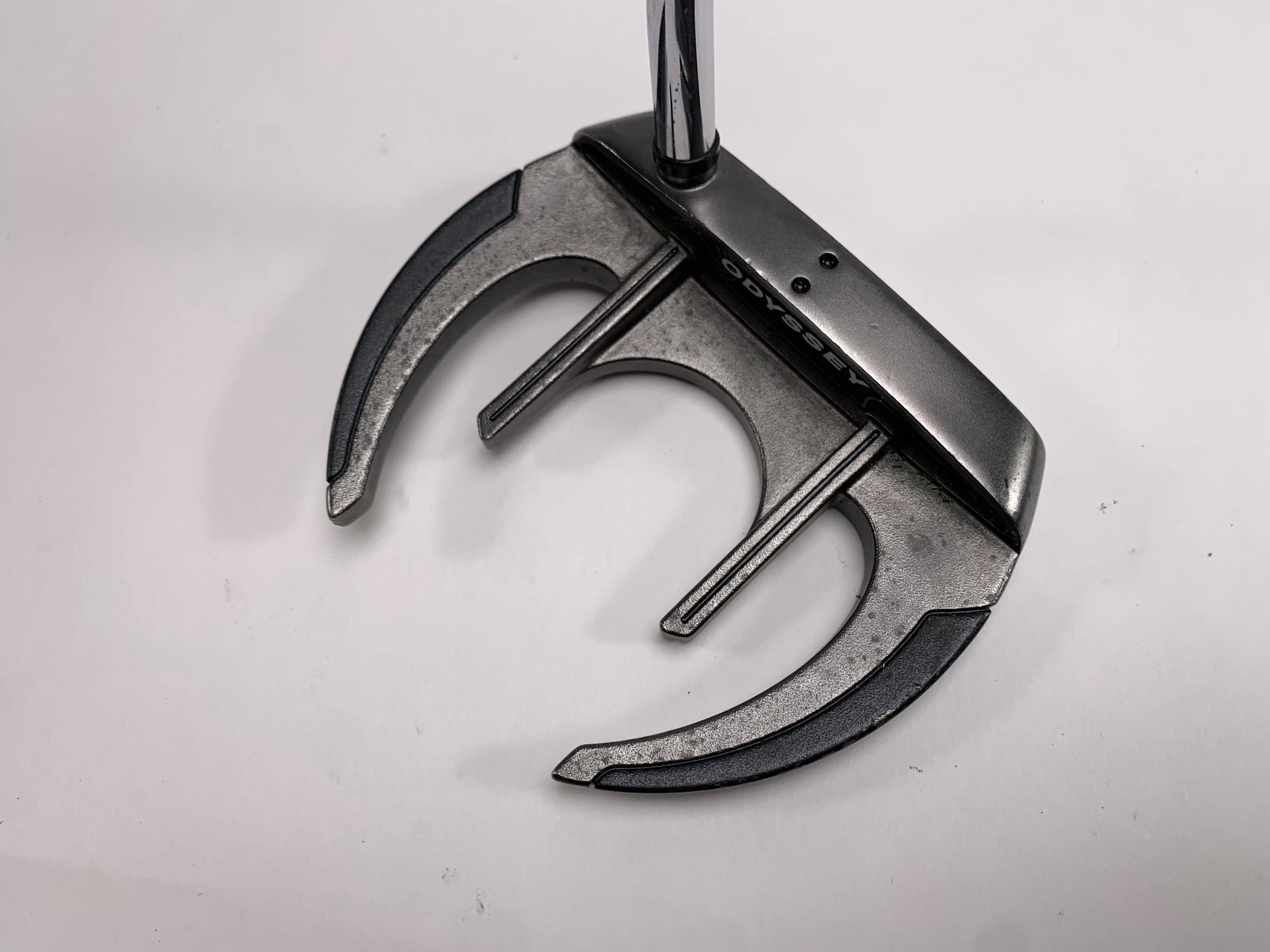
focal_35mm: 26
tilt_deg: -67.2
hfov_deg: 67.3
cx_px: 635
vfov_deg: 53.1
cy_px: 476
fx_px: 954
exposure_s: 1/225
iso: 25
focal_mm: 4.25
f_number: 1.8
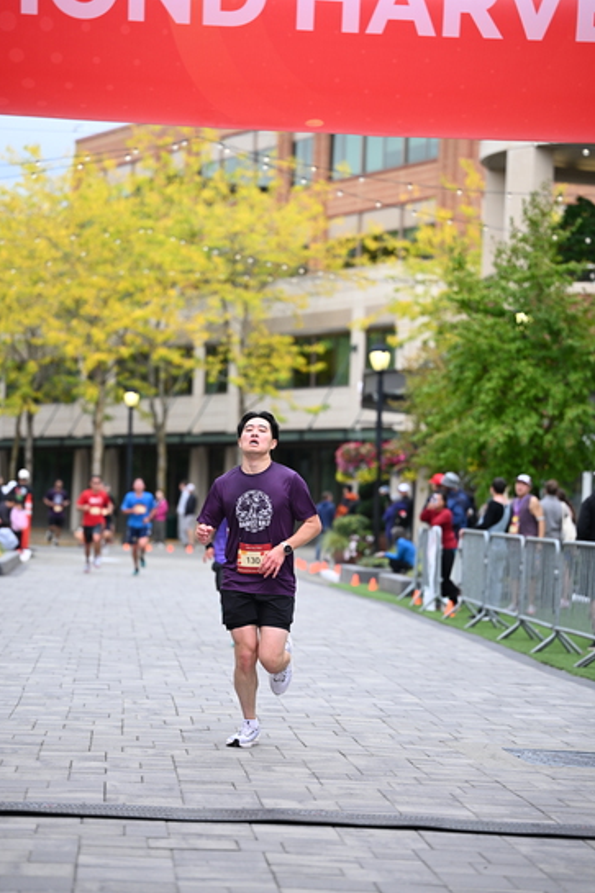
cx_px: 299
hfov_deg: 13.2
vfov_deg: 19.6
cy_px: 446
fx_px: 2580
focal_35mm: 104
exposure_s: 1/2000
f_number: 2.8
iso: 640
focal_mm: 103
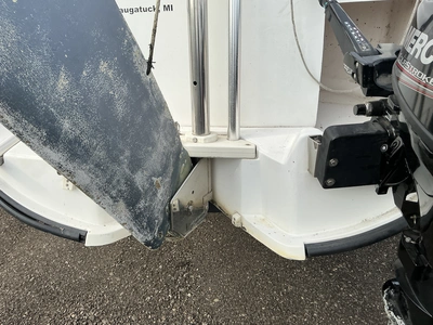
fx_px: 350
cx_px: 216
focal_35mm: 28
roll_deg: -2.5
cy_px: 162
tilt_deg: -25.9
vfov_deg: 49.7
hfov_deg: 63.4
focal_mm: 3
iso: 25
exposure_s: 1/1098
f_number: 1.8
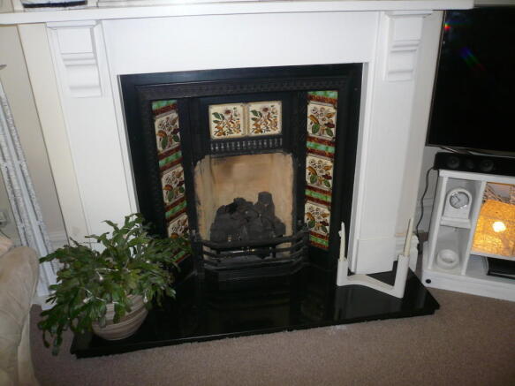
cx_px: 258
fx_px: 416
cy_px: 193
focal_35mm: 28
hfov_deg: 63.5
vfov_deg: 49.7
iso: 100
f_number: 2.8
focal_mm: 4.6
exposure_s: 1/30
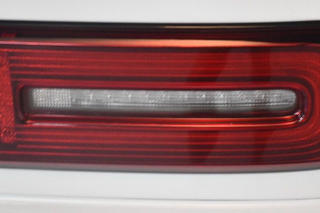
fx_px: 1466
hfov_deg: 12.5
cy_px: 105
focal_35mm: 165
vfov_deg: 8.3
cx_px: 181
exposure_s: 1/60
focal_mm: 75
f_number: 5
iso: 3600
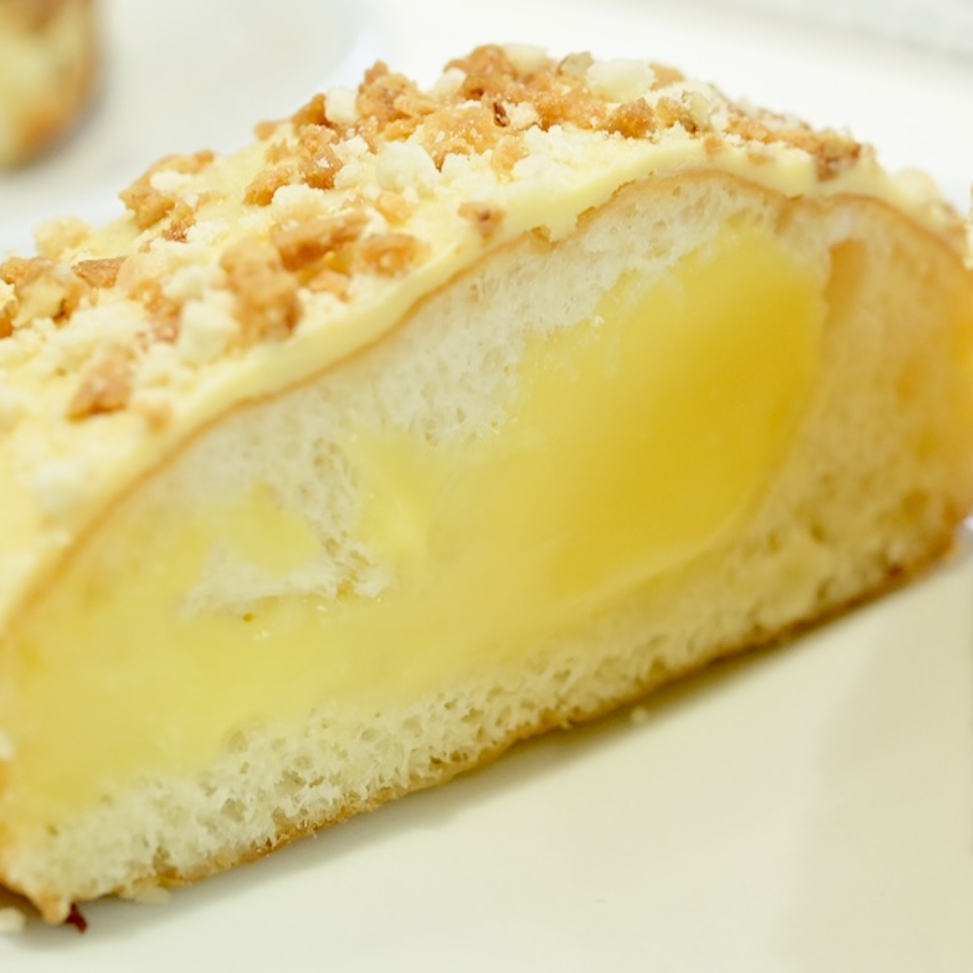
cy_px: 487
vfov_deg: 22.5
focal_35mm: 77
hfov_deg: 22.4
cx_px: 620
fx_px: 2449
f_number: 10
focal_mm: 60
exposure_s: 1/100
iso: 6400
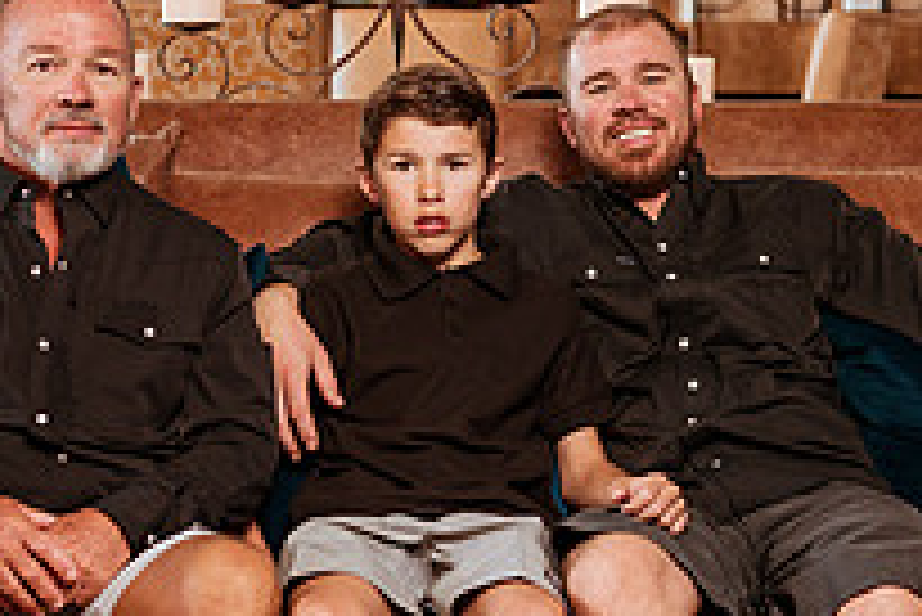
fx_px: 2537
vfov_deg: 13.8
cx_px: 405
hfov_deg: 20.6
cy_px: 344
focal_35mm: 99
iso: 100
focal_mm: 35
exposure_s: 1/100
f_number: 1.8
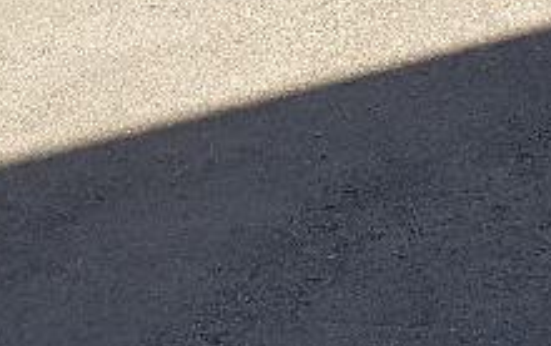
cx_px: 533
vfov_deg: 8.1
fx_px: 2255
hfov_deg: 13.8
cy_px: -459
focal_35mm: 150
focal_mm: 4.2
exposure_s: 1/1464
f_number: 1.7
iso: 50
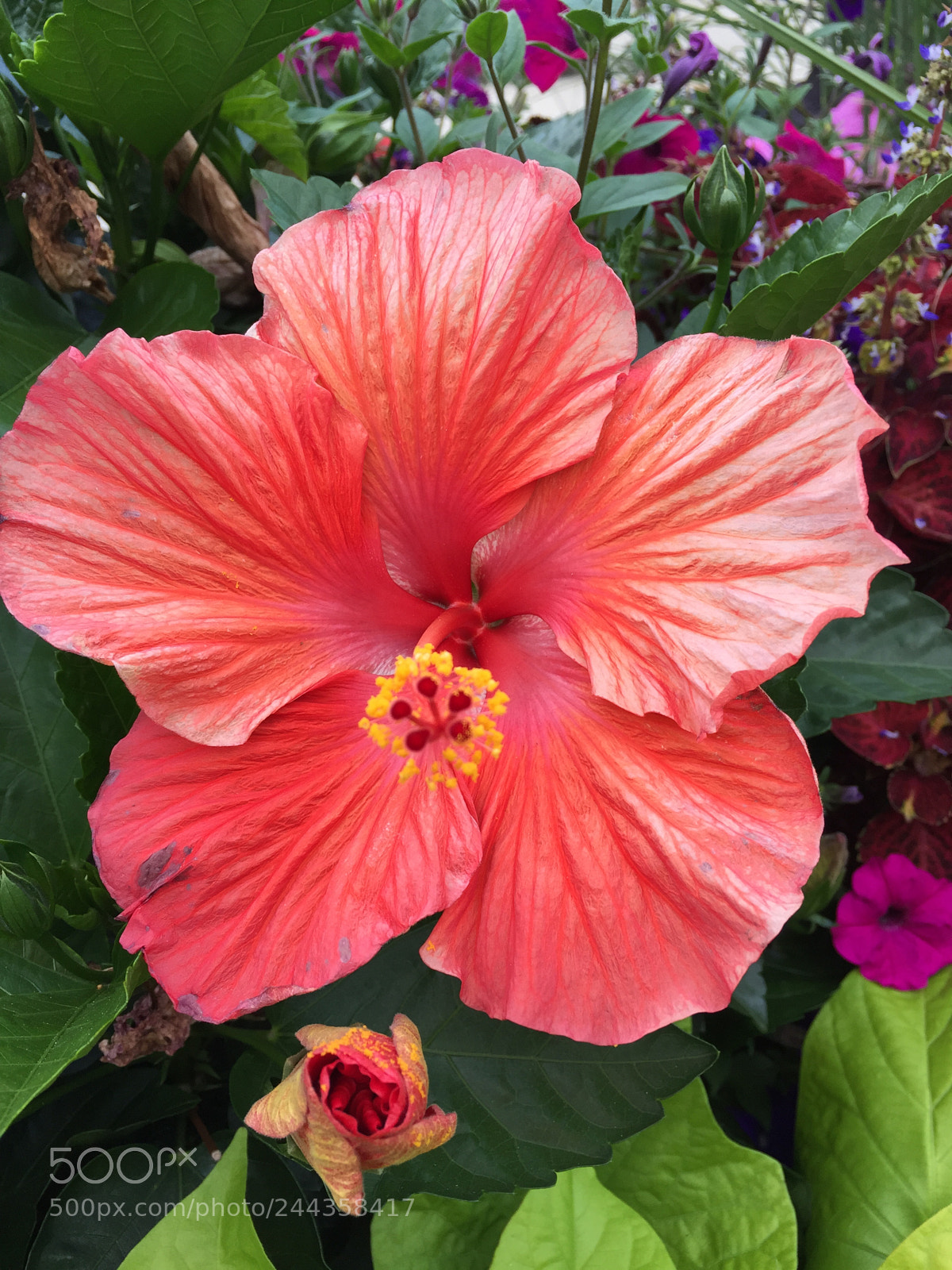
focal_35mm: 29
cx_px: 476
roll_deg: +6.2
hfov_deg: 48.2
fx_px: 1063
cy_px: 635
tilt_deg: -31.2
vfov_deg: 61.7
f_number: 2.2
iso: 32
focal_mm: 4.15
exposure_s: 1/220
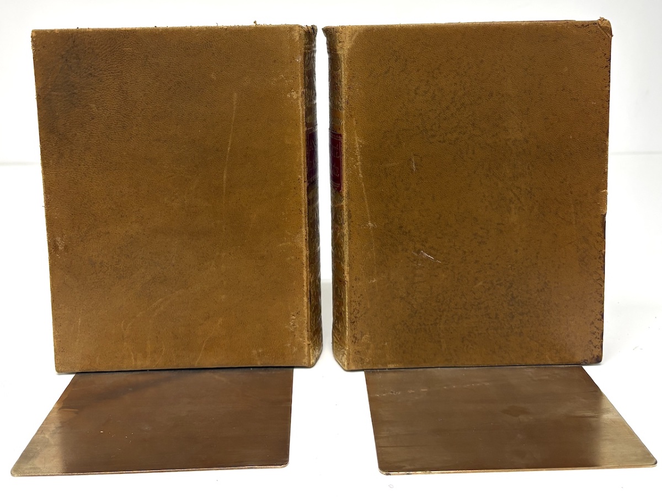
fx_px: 498
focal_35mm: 26
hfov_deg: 67.3
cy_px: 248
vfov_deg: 53.1
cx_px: 331
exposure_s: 1/100
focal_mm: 5.96
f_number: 1.6
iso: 100
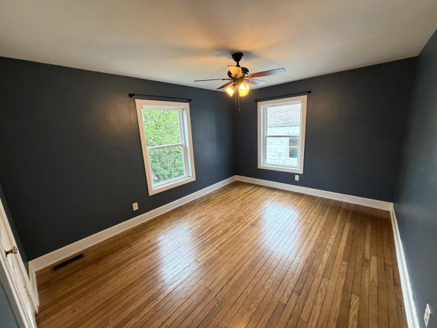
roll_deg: +2.8
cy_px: 164
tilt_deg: -12.3
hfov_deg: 102.1
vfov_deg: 85.7
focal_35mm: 14
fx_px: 177
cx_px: 218
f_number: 2.2
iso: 250
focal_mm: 2.22
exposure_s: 1/60
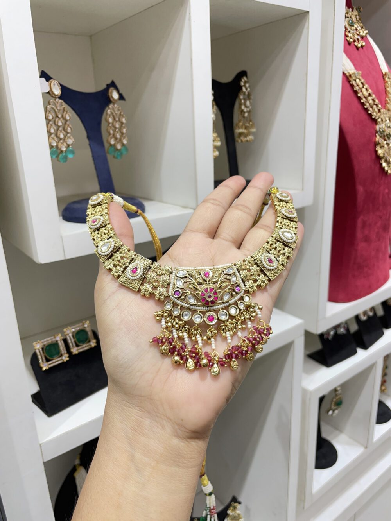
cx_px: 196
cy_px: 260
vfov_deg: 67.3
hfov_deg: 53.1
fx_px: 392
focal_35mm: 26
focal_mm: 4.2
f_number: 1.6
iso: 40
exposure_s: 1/100
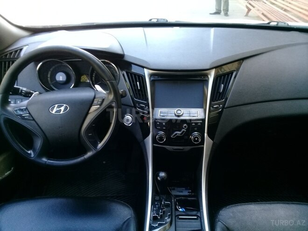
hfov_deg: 58.4
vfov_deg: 45.4
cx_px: 154
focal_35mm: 31
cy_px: 116
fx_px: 276
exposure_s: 1/33
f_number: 2.2
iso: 64
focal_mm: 3.3
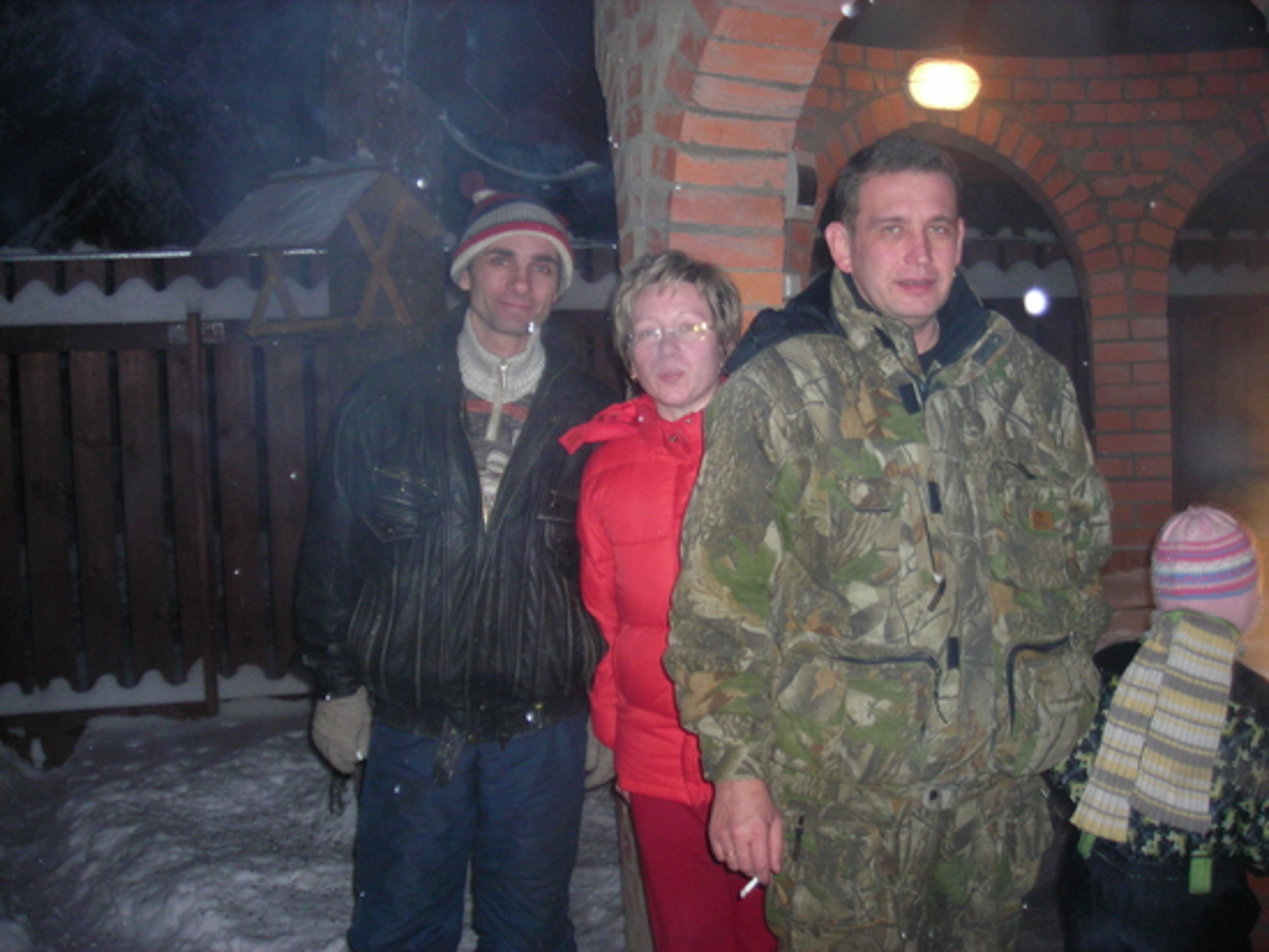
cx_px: 634
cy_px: 476
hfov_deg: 49.0
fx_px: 1394
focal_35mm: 38
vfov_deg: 37.7
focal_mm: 6.3
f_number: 3.2
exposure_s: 1/60.1
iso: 186
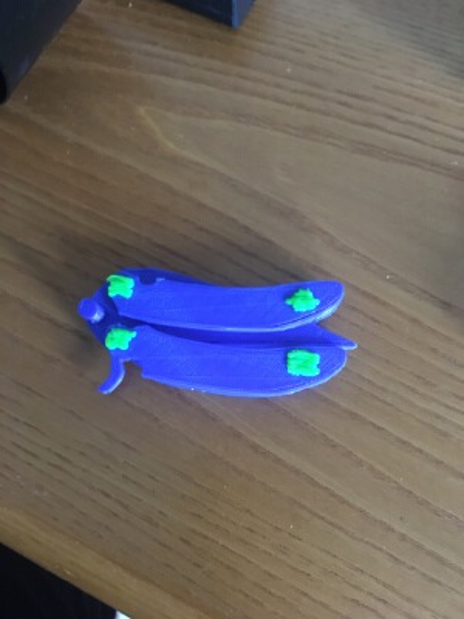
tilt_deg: -78.3
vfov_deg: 61.7
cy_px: 310
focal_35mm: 29
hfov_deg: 48.2
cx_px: 232
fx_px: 518
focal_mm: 4.15
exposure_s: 1/15
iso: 320
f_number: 2.2
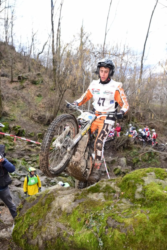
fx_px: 243
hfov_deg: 37.9
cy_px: 125
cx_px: 84
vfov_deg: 54.4
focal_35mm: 35
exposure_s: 1/1000
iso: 1250
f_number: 4.5
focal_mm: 35
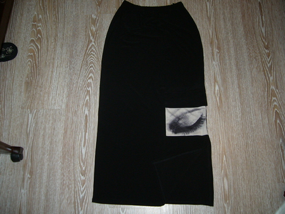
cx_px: 142
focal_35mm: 35
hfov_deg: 52.6
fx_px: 288
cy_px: 107
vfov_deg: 40.7
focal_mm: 5.8
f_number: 2.8
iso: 100
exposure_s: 1/60
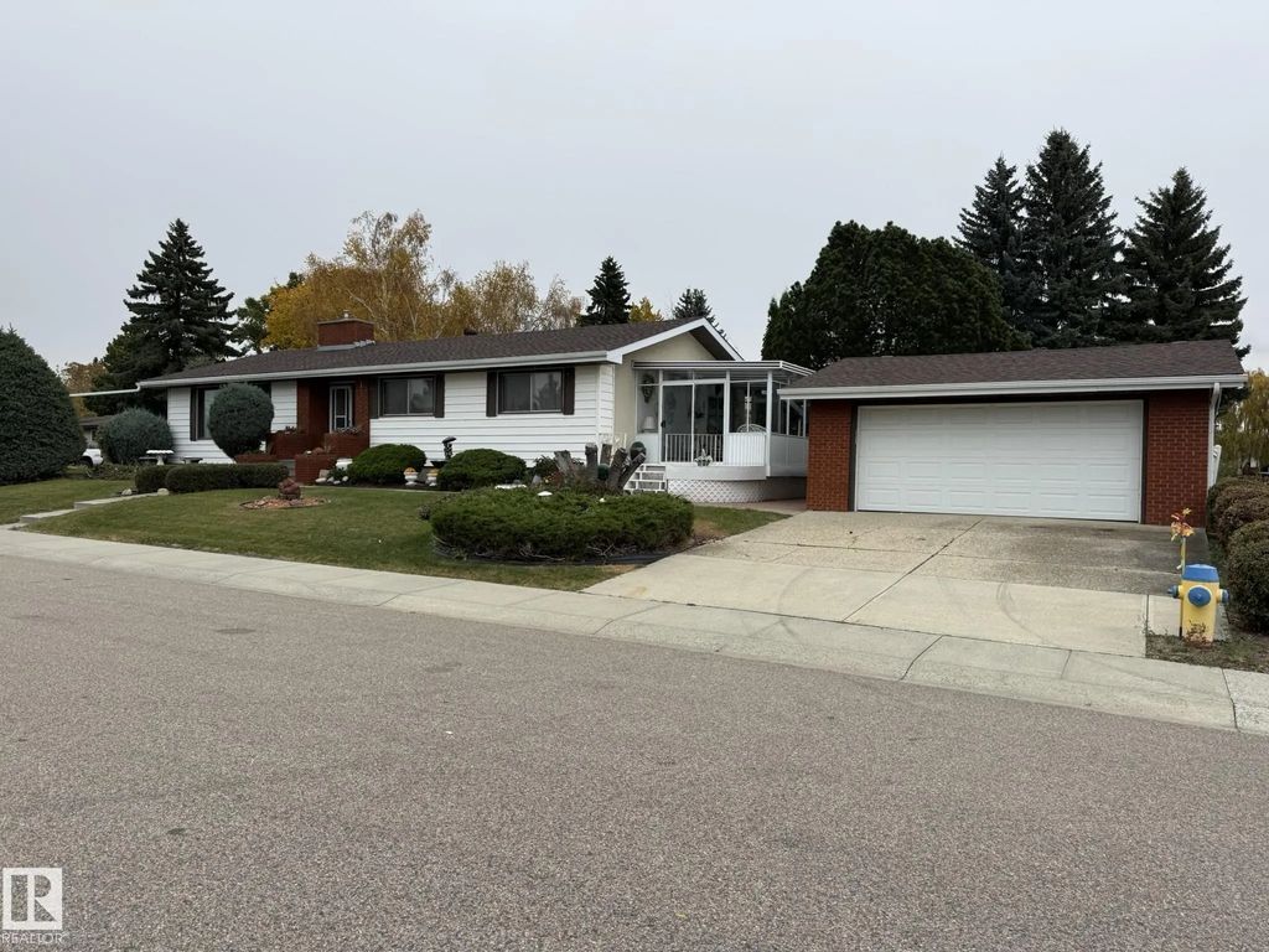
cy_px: 476
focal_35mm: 24
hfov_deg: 71.6
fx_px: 880
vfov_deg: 56.8
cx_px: 634
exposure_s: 1/1437
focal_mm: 6.76
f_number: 1.78
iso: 80
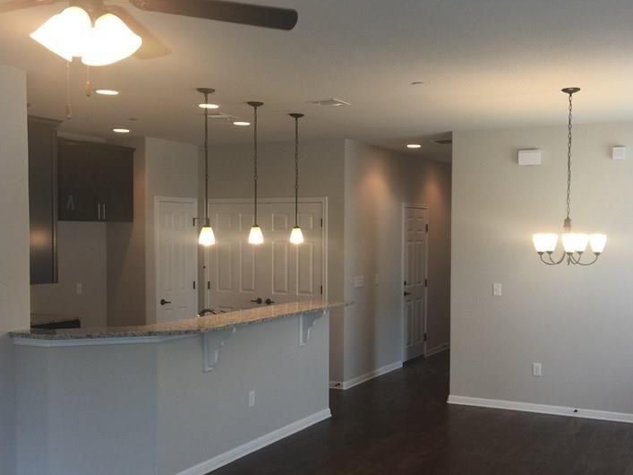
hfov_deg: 44.6
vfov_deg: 34.3
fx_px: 768
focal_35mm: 42
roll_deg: -1.3
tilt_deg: -3.0
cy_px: 267
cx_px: 380
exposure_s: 1/30
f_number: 2.2
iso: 32
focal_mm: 4.15
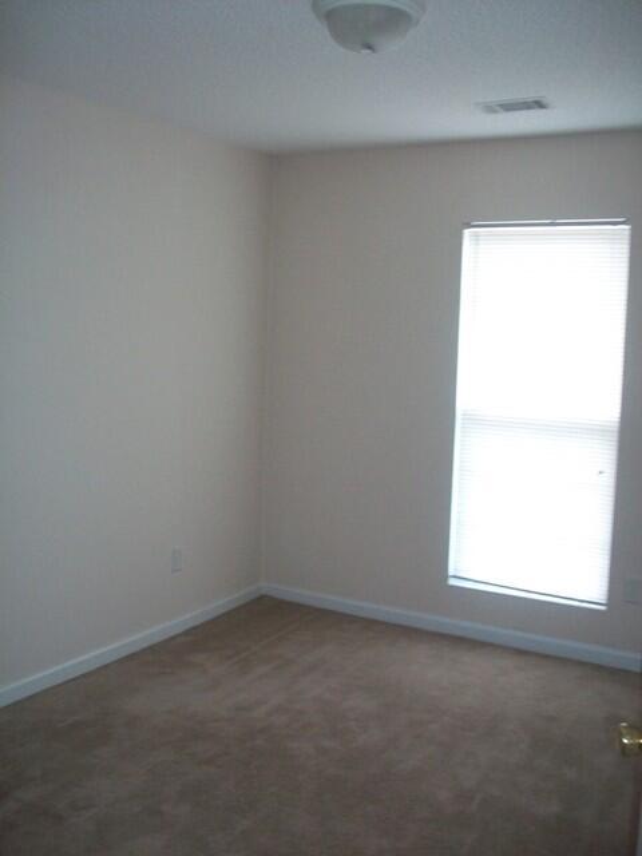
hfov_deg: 44.2
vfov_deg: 56.8
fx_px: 791
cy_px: 428
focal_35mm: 32
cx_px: 321
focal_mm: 5.7
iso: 160
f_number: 2.9
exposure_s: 1/30
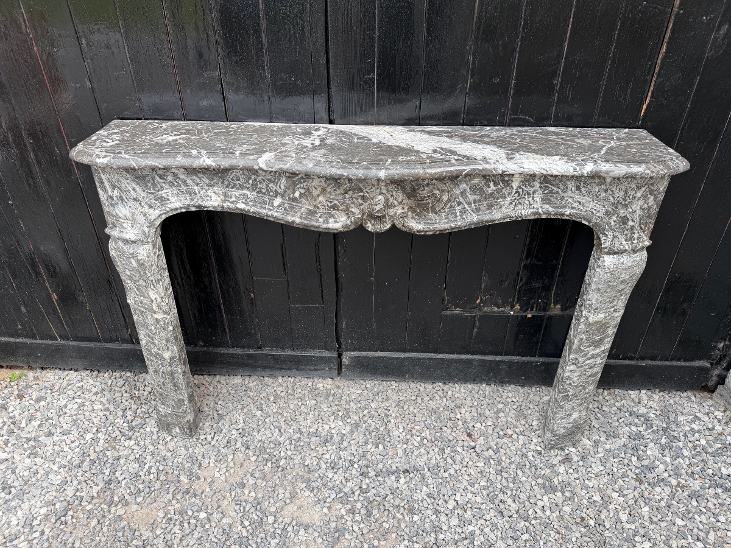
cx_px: 366
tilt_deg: -33.7
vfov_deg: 56.8
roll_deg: -0.7
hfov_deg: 71.6
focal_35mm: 24
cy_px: 274
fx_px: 507
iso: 80
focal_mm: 6.76
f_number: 1.78
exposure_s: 1/715
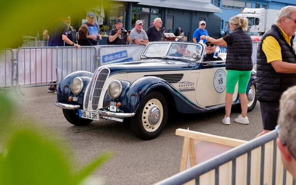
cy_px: 87
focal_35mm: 54
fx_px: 436
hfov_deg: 37.5
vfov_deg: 24.0
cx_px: 149
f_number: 5
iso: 200
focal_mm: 34.5
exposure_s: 1/200
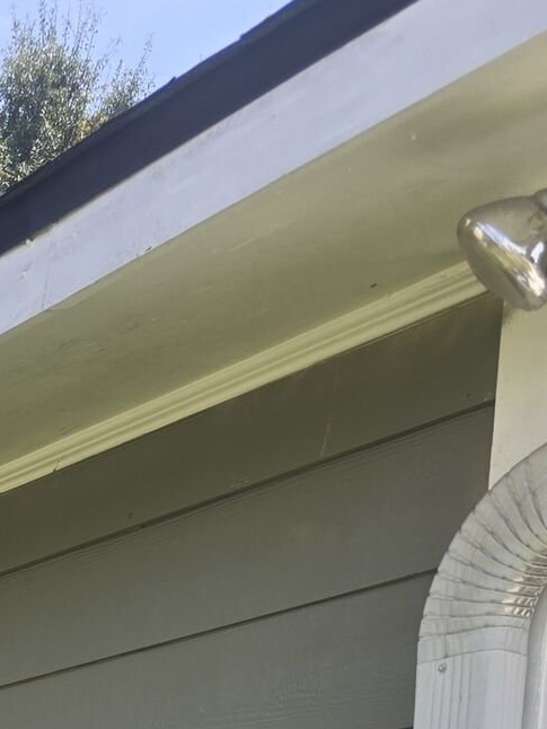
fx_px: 1727
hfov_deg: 15.8
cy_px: 1266
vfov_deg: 19.0
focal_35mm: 82
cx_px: -380
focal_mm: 6.3
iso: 12
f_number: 1.7
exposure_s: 1/336
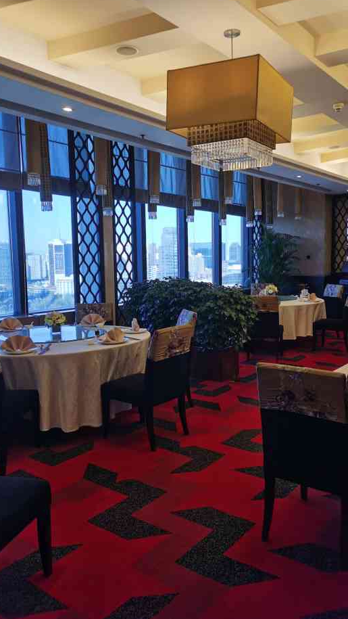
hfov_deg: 38.9
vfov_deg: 64.3
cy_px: 305
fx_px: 492
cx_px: 195
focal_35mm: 30
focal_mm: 5.58
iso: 125
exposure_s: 1/100
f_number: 1.8
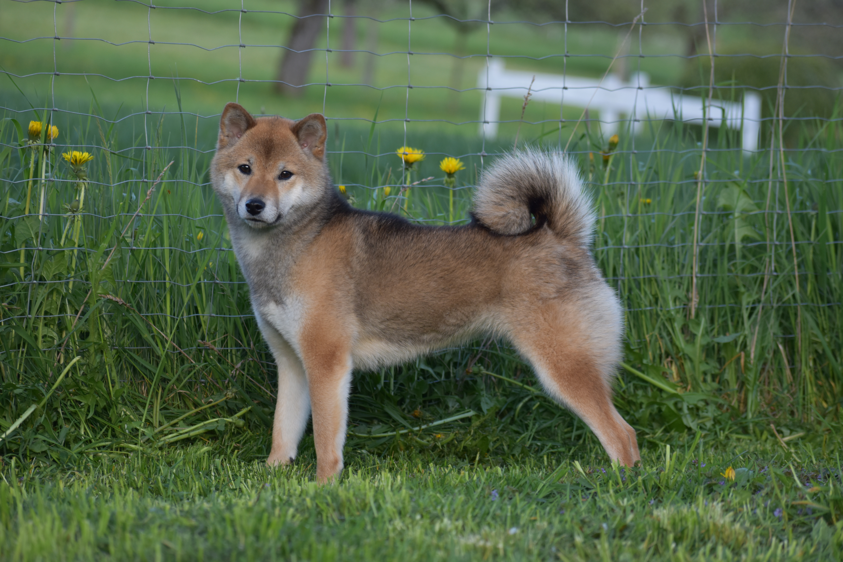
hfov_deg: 13.4
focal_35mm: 153
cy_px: 281
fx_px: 3582
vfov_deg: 9.0
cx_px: 422
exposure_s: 1/125
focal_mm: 102
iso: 360
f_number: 4.8
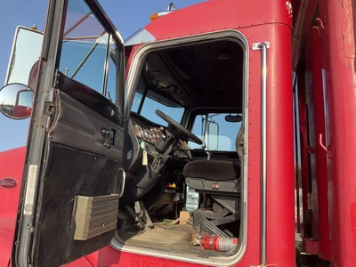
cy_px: 134
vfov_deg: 48.2
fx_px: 298
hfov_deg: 61.7
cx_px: 178
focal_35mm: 29
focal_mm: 3
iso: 25
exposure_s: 1/739
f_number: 1.8
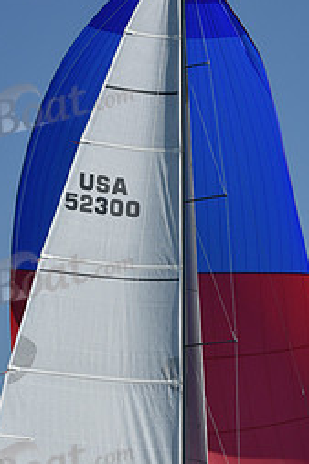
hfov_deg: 8.6
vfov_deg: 12.8
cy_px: 360
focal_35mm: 160
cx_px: 229
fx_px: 2063
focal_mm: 70
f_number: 10
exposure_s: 1/1250
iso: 250
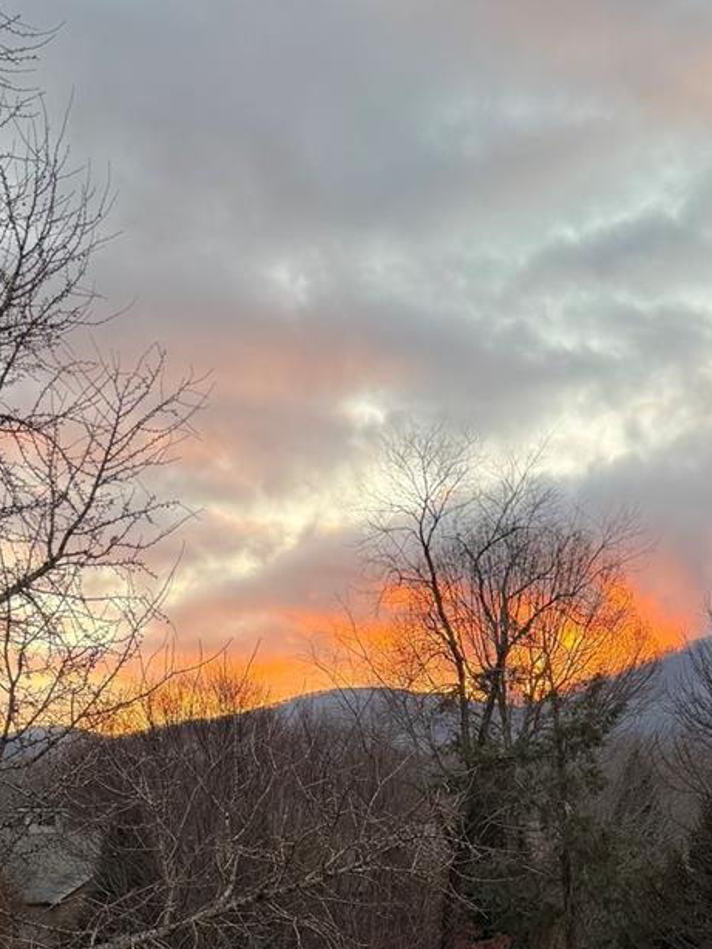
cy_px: 1011
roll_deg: +0.7
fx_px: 1644
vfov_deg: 29.4
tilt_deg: -7.3
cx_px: 417
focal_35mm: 60
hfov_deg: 24.4
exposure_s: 1/173
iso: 80
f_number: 1.78
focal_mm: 6.76
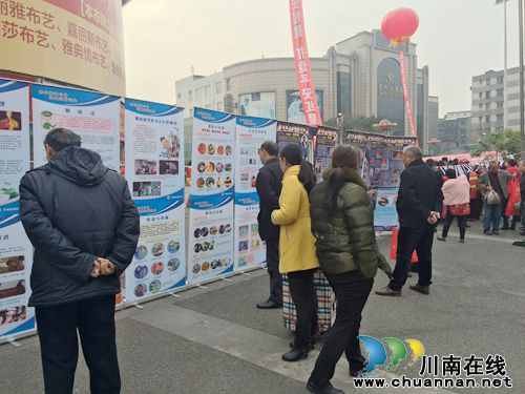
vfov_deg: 48.2
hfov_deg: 61.7
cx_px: 262
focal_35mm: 29
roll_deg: +2.2
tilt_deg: -4.9
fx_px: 440
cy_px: 197
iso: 32
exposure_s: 1/760
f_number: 2.2
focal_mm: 4.15
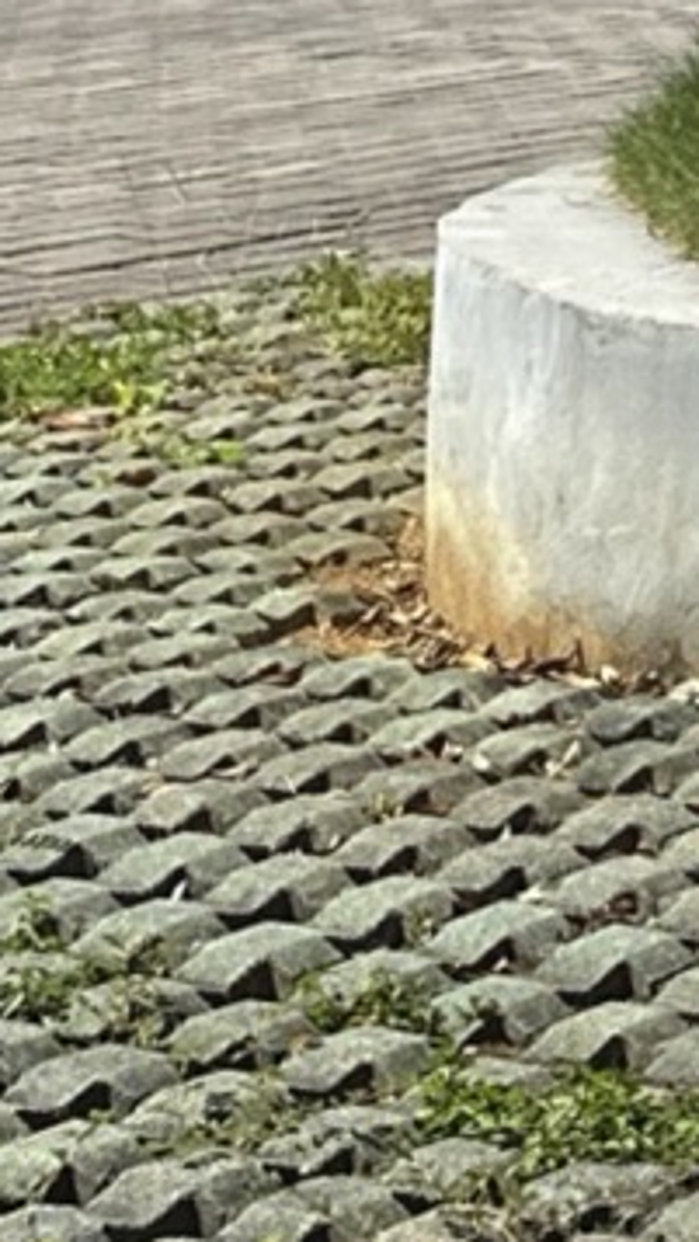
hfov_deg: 7.8
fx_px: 4939
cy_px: -1155
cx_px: 1356
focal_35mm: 150
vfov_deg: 12.7
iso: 80
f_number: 1.78
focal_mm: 6.86
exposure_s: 1/4348
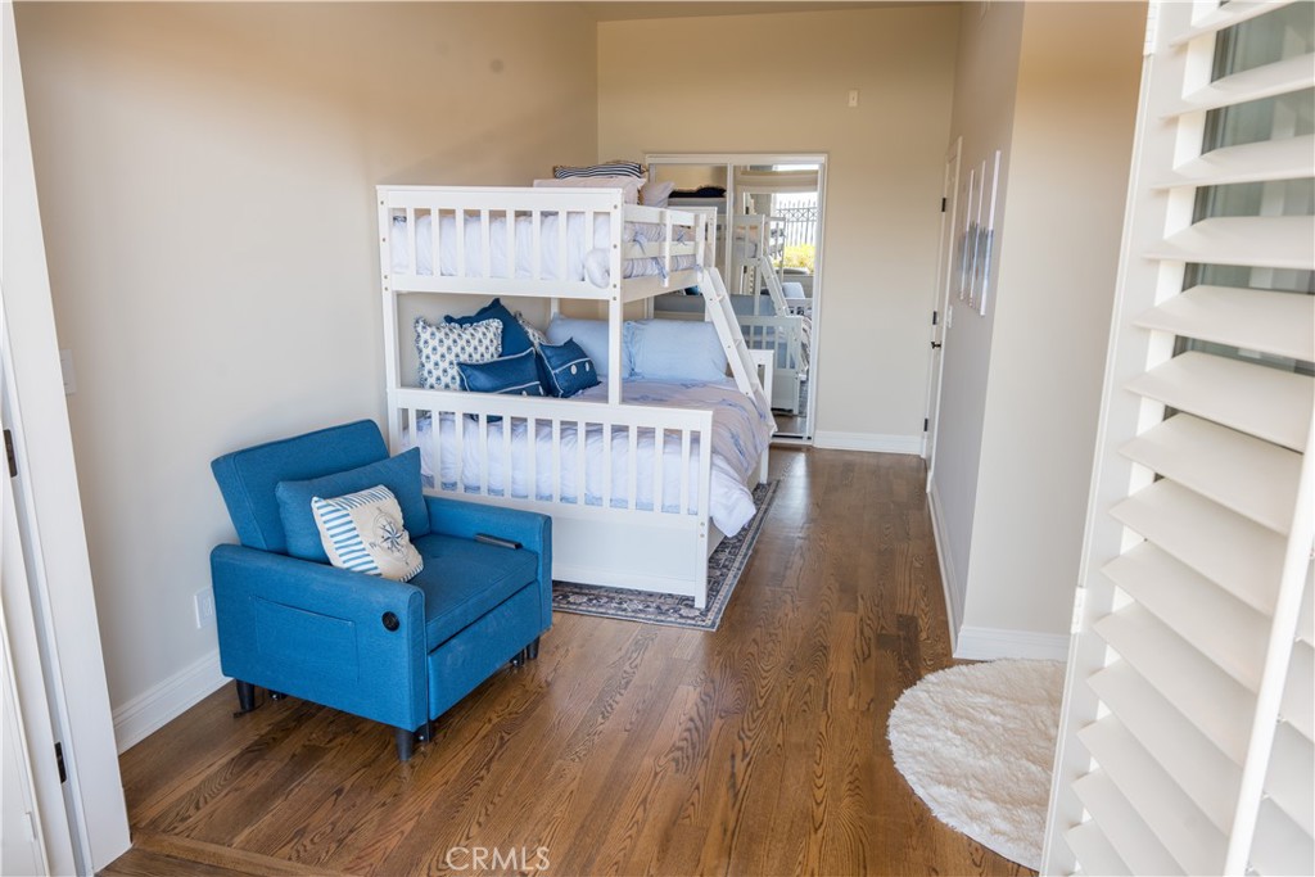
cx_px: 658
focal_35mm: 24
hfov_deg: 73.7
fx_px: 877
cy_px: 438
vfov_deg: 53.1
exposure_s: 1/160
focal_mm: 24
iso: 100
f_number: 8
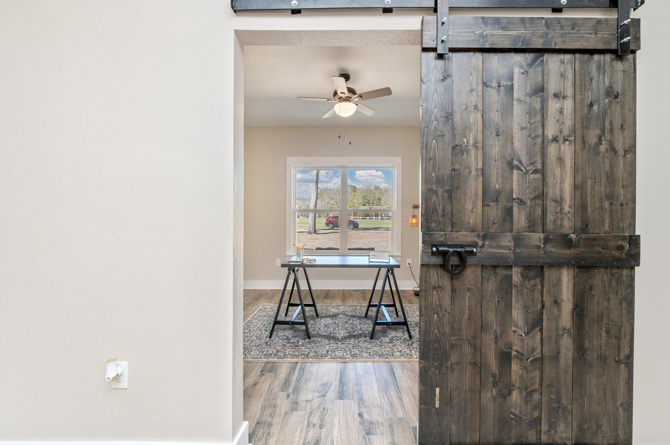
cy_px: 222
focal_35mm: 14
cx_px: 335
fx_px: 260
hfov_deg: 104.3
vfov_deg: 81.1
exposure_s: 1/30
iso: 500
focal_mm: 14
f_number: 9
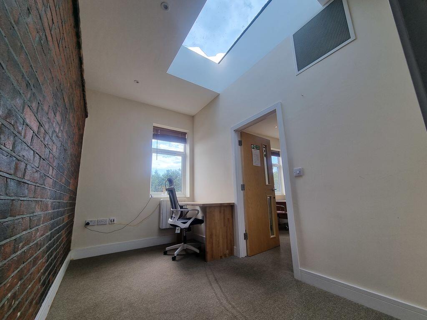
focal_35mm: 13
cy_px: 160
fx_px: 160
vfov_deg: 89.9
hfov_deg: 106.2
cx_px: 214
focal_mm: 2.2
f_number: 2.2
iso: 50
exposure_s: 1/182
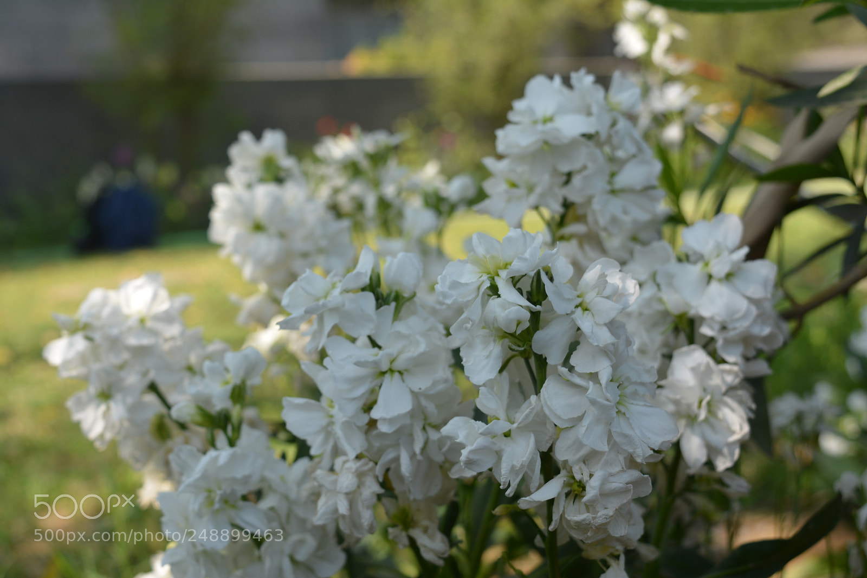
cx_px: 434
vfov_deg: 25.7
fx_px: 1264
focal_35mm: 52
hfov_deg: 37.9
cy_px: 289
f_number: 8
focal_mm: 35
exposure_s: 1/160
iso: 100
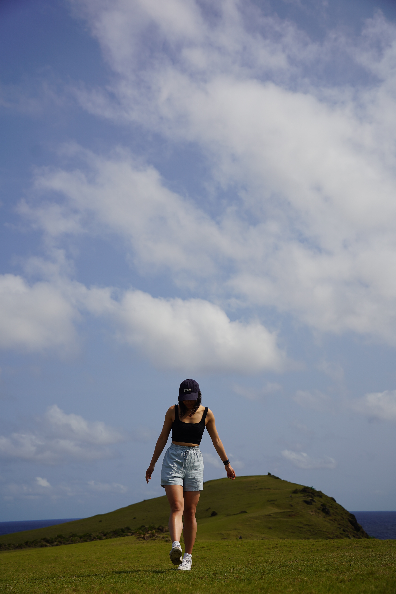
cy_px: 297
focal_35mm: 39
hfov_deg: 34.2
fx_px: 643
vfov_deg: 49.6
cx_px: 198
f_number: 5
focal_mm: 39
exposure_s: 1/800
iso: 100
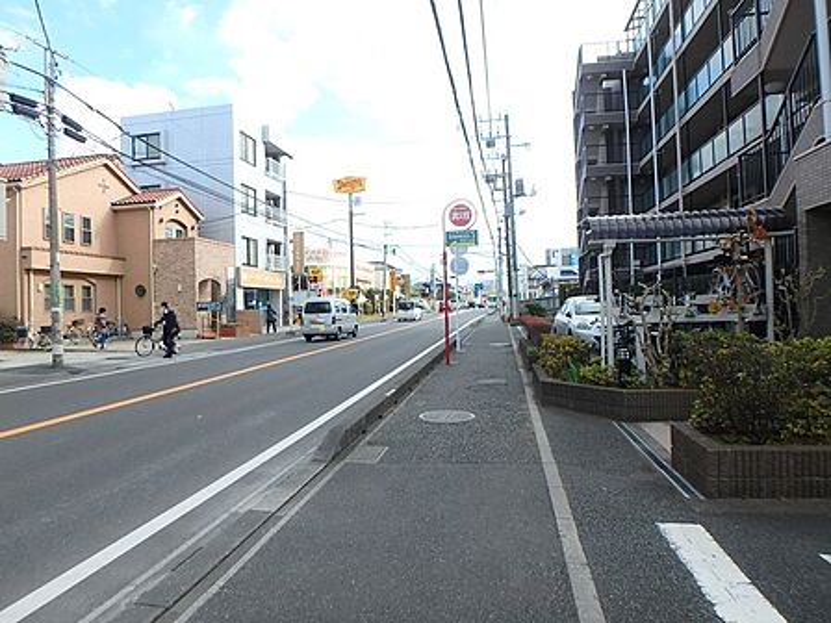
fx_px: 504
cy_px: 312
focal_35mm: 21
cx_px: 416
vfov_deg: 63.4
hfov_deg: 79.0
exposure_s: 1/400
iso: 125
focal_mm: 3.7
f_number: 3.5
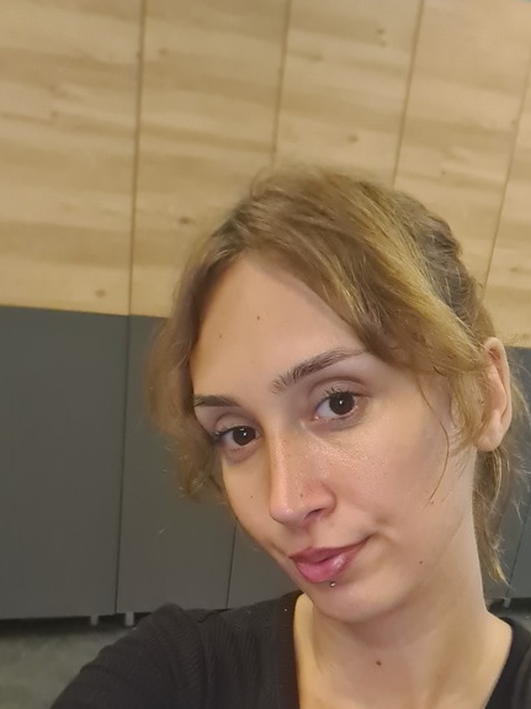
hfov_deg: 35.8
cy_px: 550
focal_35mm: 40
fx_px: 818
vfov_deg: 44.9
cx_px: 320
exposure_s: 1/33
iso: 1000
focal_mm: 3.8
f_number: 2.2
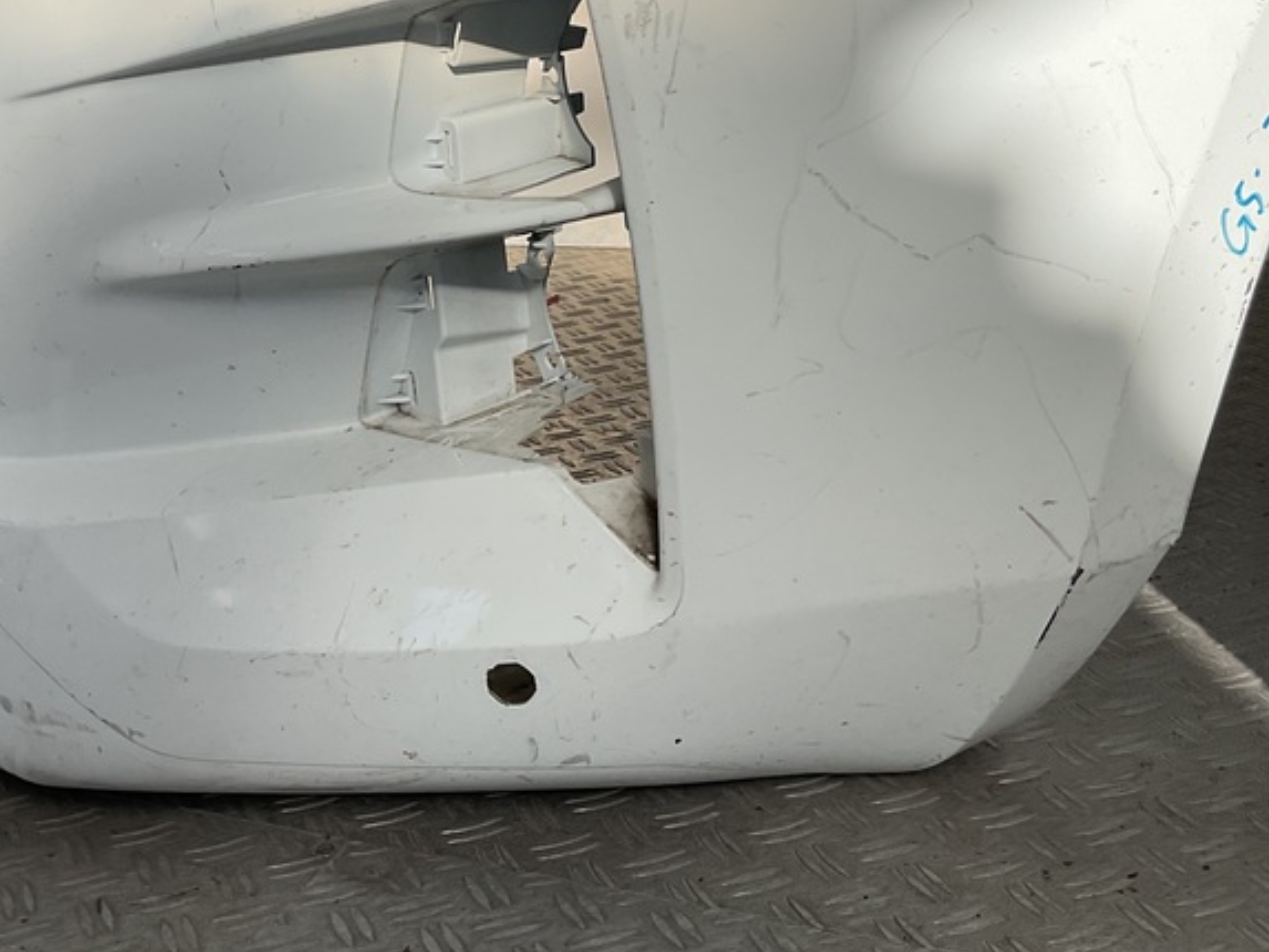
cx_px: 436
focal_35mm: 51
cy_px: 221
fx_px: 1870
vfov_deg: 28.1
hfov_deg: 37.1
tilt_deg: -13.1
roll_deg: +3.6
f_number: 1.8
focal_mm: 3
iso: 16
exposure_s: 1/1451
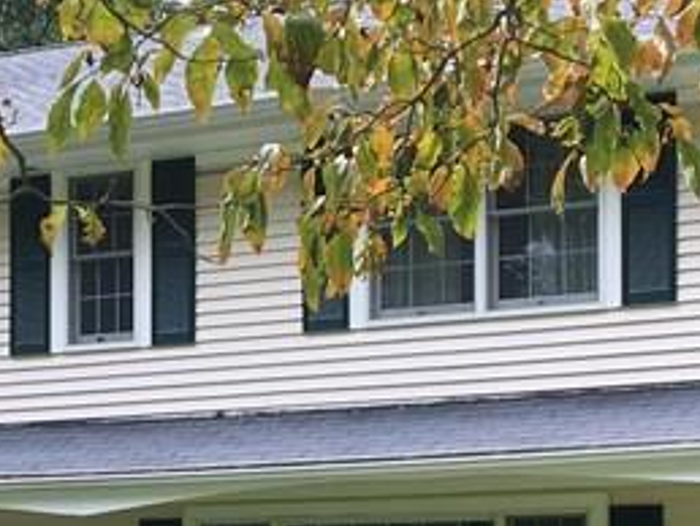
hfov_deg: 16.9
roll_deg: -0.7
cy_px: 561
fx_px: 2328
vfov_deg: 12.7
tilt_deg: +0.0
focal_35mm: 115
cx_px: 109
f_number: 2.2
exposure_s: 1/271
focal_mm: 4.15
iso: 25
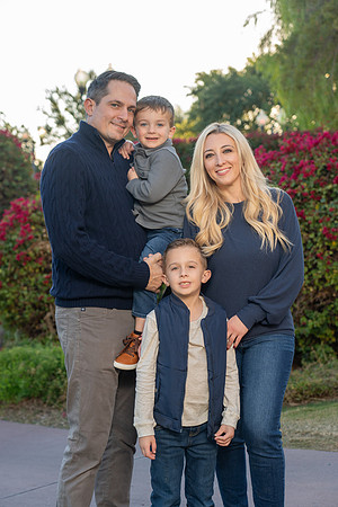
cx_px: 169
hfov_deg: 23.8
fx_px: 803
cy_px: 254
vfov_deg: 35.1
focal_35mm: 57
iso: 250
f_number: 4
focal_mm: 57
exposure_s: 1/200
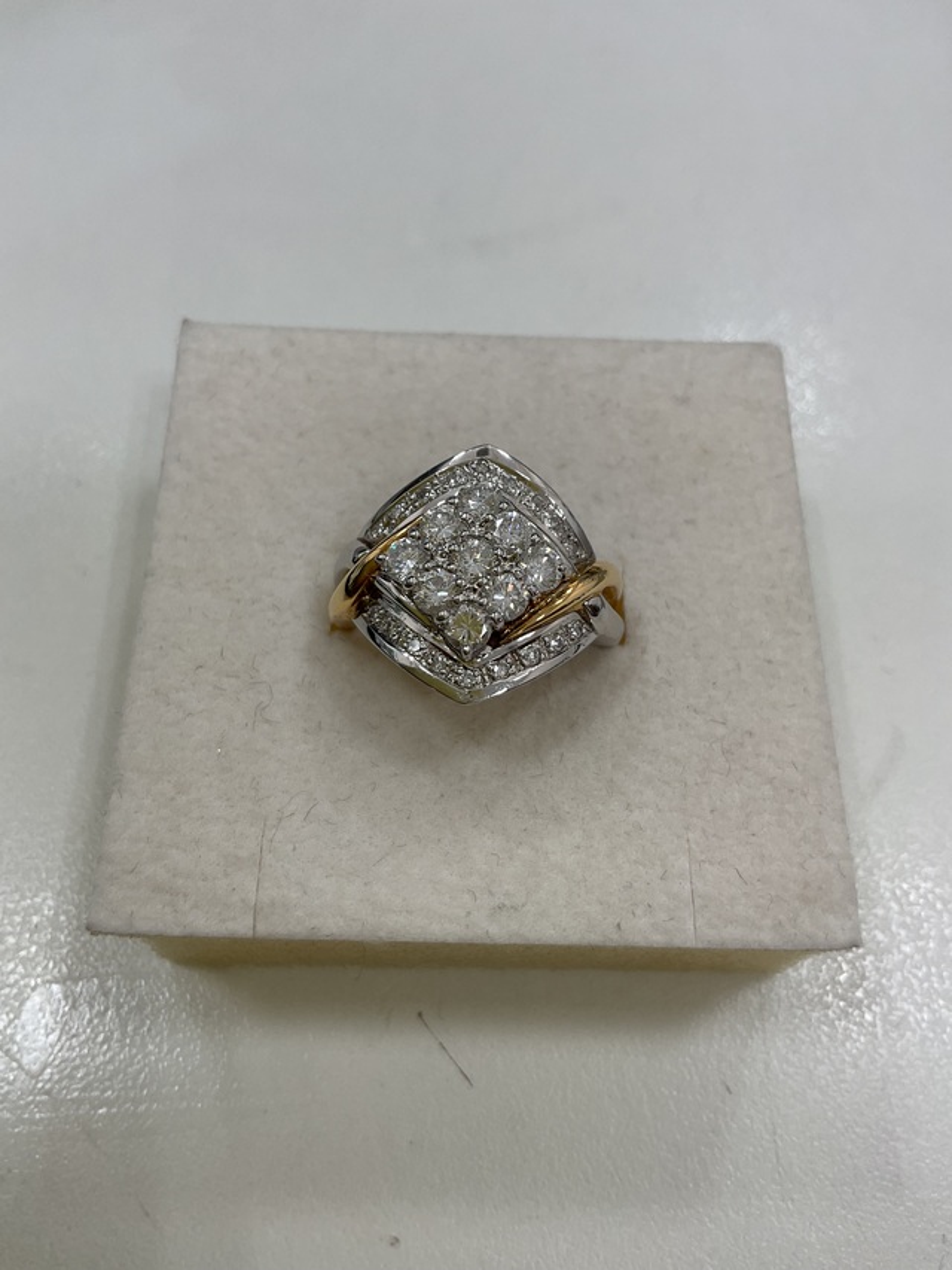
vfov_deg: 61.7
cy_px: 635
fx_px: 1063
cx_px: 476
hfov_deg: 48.2
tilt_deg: -62.4
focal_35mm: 29
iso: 16
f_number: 1.8
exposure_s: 1/121
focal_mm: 3
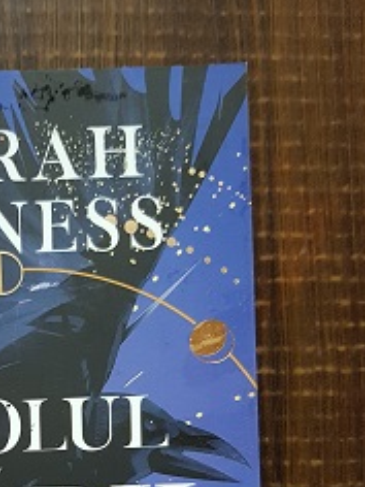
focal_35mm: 60
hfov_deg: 23.0
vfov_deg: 29.5
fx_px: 844
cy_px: 512
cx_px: -33
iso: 200
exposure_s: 1/13
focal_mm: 4.3
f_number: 1.7
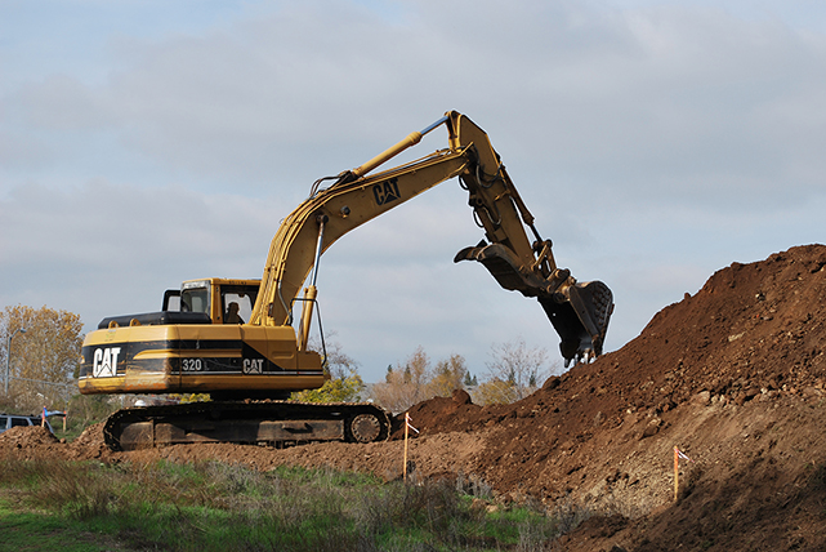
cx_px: 437
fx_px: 2009
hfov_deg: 23.2
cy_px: 285
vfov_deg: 15.6
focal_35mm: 88
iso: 100
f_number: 8
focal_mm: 55
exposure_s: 1/250
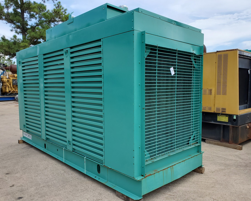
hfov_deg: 62.2
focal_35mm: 28
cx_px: 132
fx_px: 208
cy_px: 103
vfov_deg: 51.5
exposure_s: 1/901
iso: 50
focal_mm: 4.3
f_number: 2.4
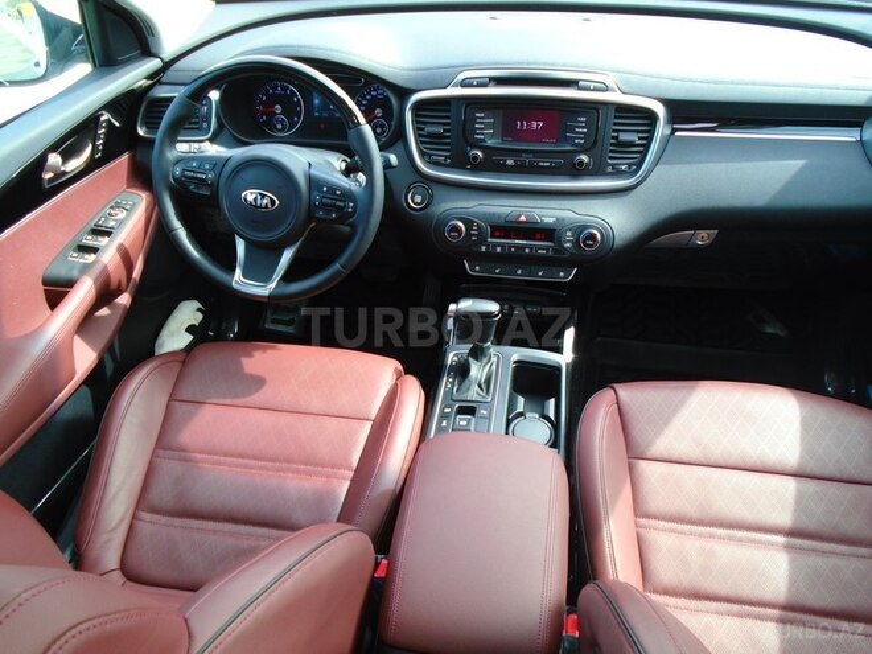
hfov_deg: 67.3
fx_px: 655
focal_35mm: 26
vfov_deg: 53.1
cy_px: 327
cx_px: 436
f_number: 3.2
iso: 100
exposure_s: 1/60
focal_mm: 4.6
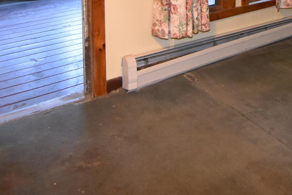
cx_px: 280
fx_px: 402
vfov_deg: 23.7
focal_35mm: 50
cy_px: -66
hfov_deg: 36.6
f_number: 2.8
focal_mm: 11
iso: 1800
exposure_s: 1/60
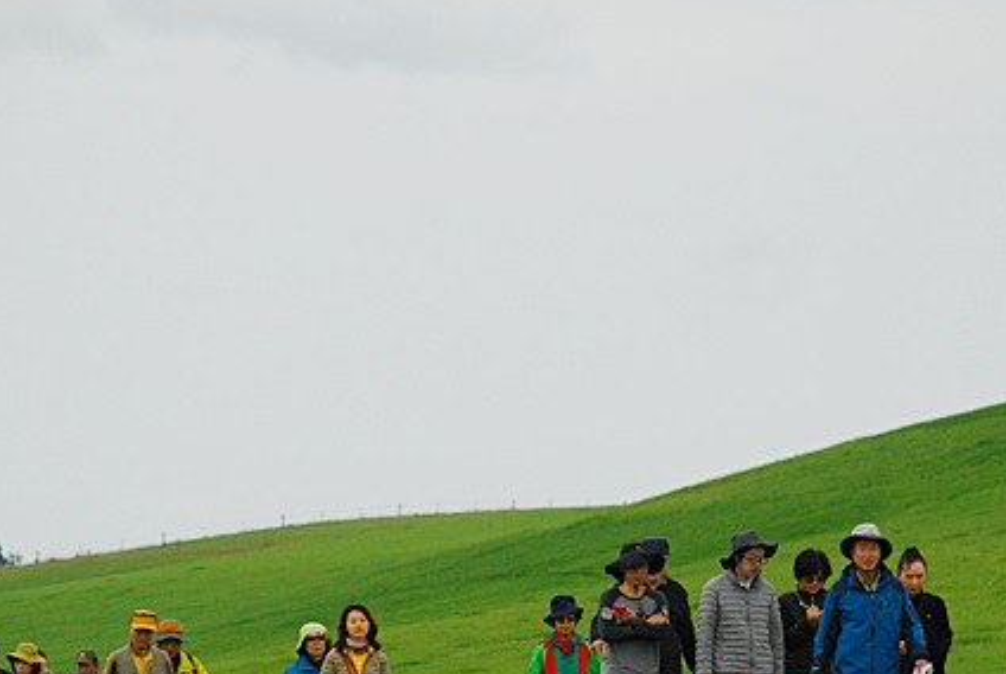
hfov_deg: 5.4
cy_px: 570
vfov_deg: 3.6
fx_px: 10688
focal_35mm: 382
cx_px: 558
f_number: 6.3
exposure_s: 1/500
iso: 400
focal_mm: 135
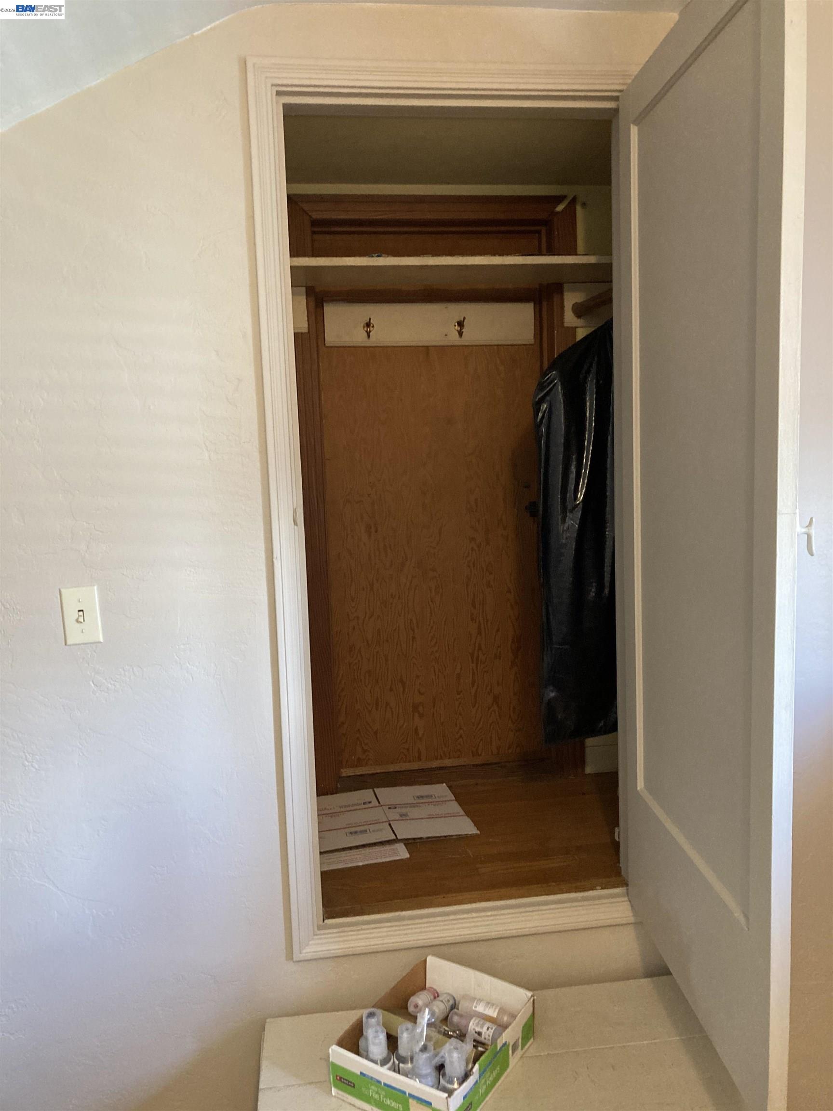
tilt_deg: -5.1
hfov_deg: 49.7
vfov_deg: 63.4
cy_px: 556
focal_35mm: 28
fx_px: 898
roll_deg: +1.8
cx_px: 416
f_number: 1.8
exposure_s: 1/40
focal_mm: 3.99
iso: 320
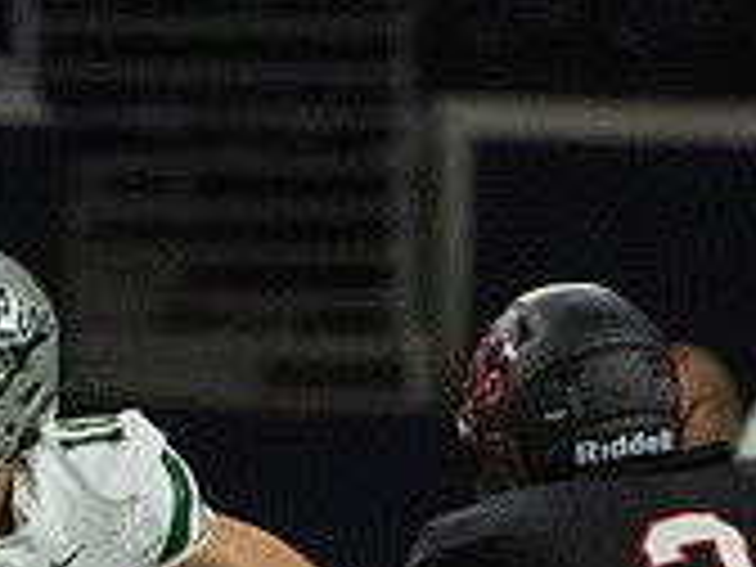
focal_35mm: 1692
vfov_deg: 0.9
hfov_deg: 1.2
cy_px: 871
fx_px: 36953
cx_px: 124
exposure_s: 1/1250
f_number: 5.6
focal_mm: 400
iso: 12800
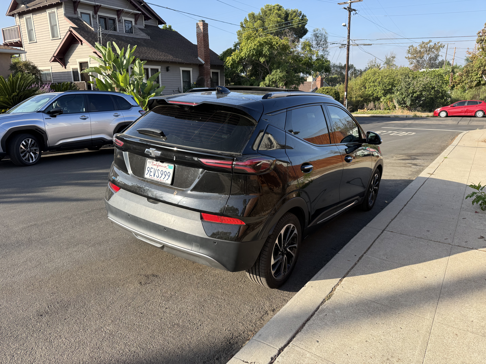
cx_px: 243
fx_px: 337
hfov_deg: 71.6
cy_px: 182
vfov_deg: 56.8
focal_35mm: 24
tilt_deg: -16.4
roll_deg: +0.5
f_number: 1.78
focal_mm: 6.76
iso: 100
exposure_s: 1/1770
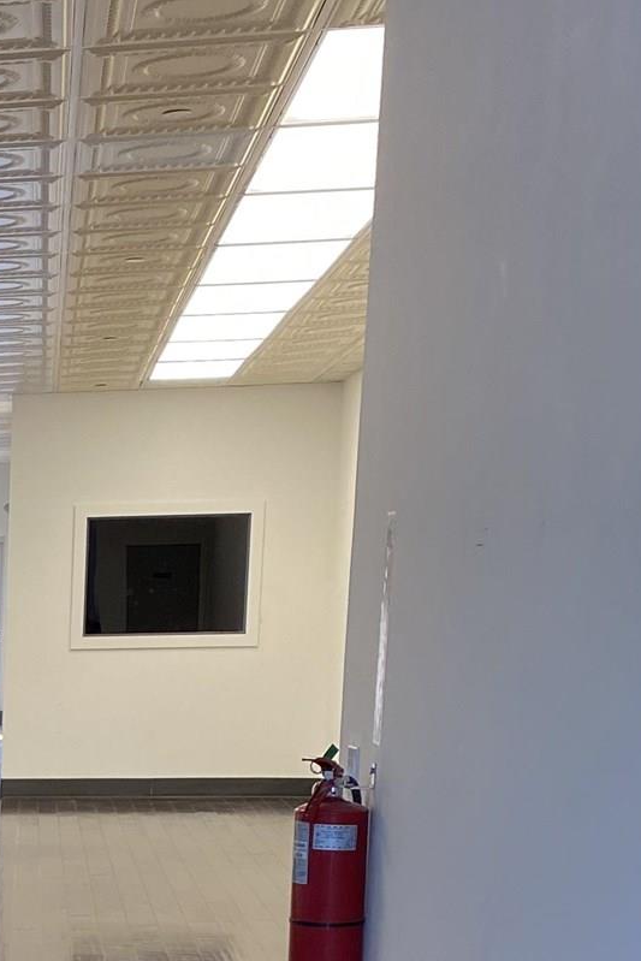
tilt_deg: -11.3
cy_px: 1038
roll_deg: +1.4
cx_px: -362
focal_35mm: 78
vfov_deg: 24.4
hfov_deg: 15.9
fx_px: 2082
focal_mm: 4.25
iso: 100
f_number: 1.8
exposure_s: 1/120
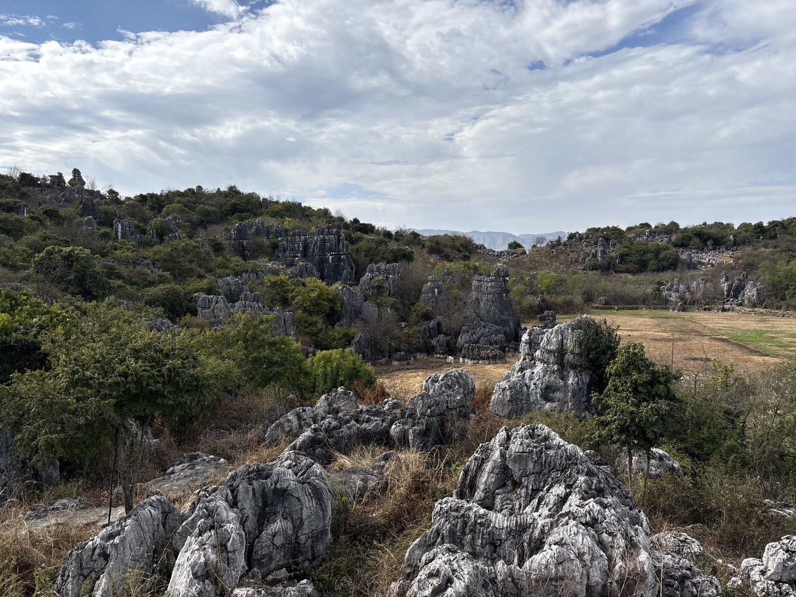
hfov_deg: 67.3
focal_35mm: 26
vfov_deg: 53.1
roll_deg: +0.7
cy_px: 298
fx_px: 598
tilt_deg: -3.4
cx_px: 398
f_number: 1.6
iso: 50
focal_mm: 5.96
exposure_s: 1/3831
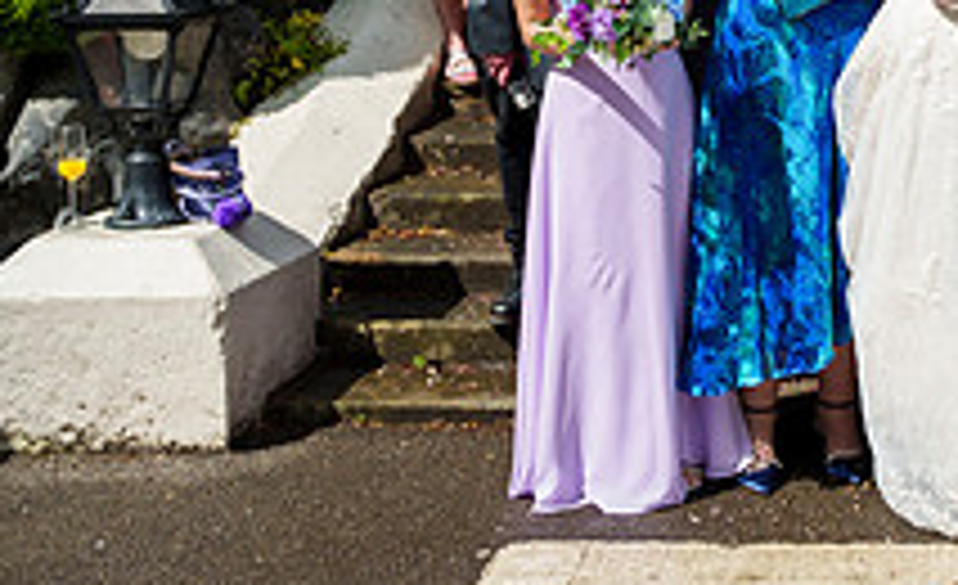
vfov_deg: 14.6
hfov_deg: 23.3
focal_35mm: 83
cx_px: 1106
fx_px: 2153
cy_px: -226
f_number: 3.5
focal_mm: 28
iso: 200
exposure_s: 1/3200
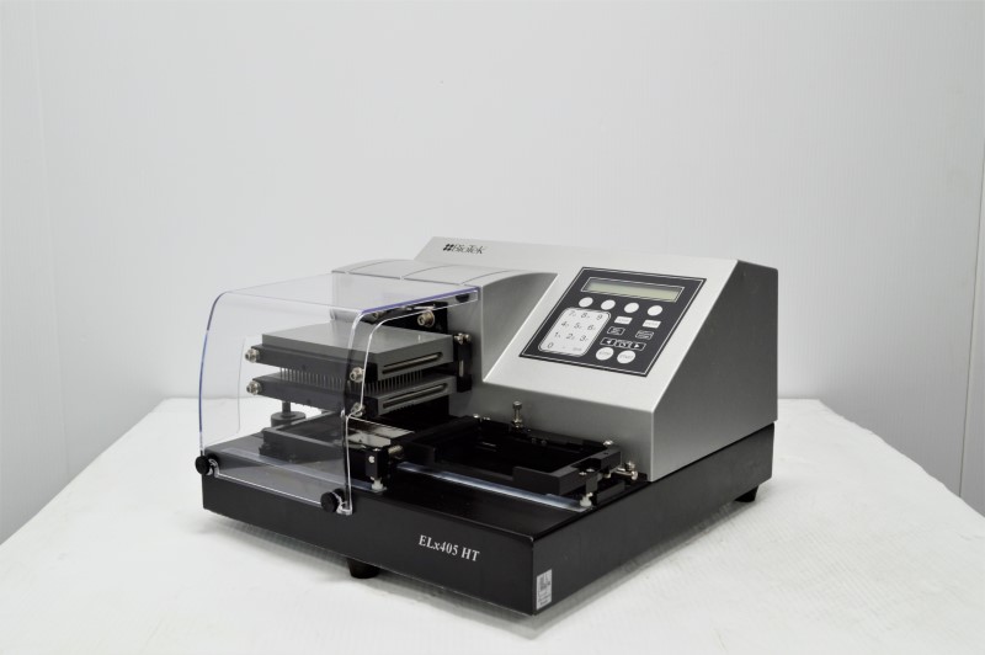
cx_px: 492
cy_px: 328
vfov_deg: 34.2
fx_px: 1066
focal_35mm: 39
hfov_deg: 49.6
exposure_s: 1/125
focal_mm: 26
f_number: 5.6
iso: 320
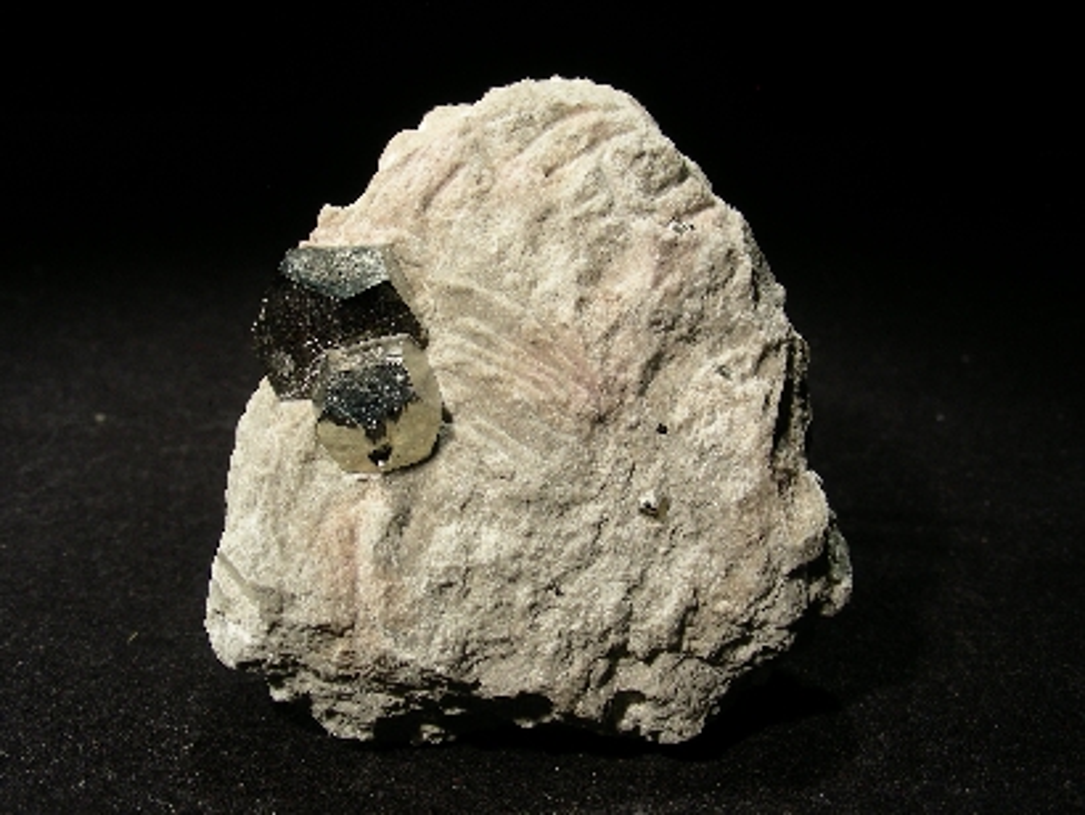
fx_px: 1286
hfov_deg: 45.7
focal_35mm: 41
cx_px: 542
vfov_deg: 35.2
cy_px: 408
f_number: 3.5
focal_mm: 6.8
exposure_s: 1/64.2
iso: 50
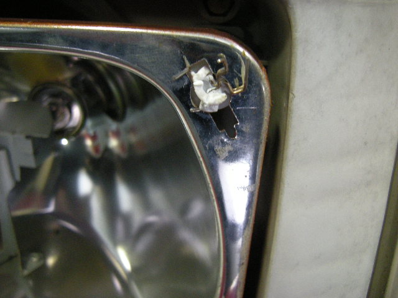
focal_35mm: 28
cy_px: 149
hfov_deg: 63.4
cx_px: 199
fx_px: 322
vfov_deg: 49.7
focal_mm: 4.7
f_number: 2.8
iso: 400
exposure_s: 1/12.3
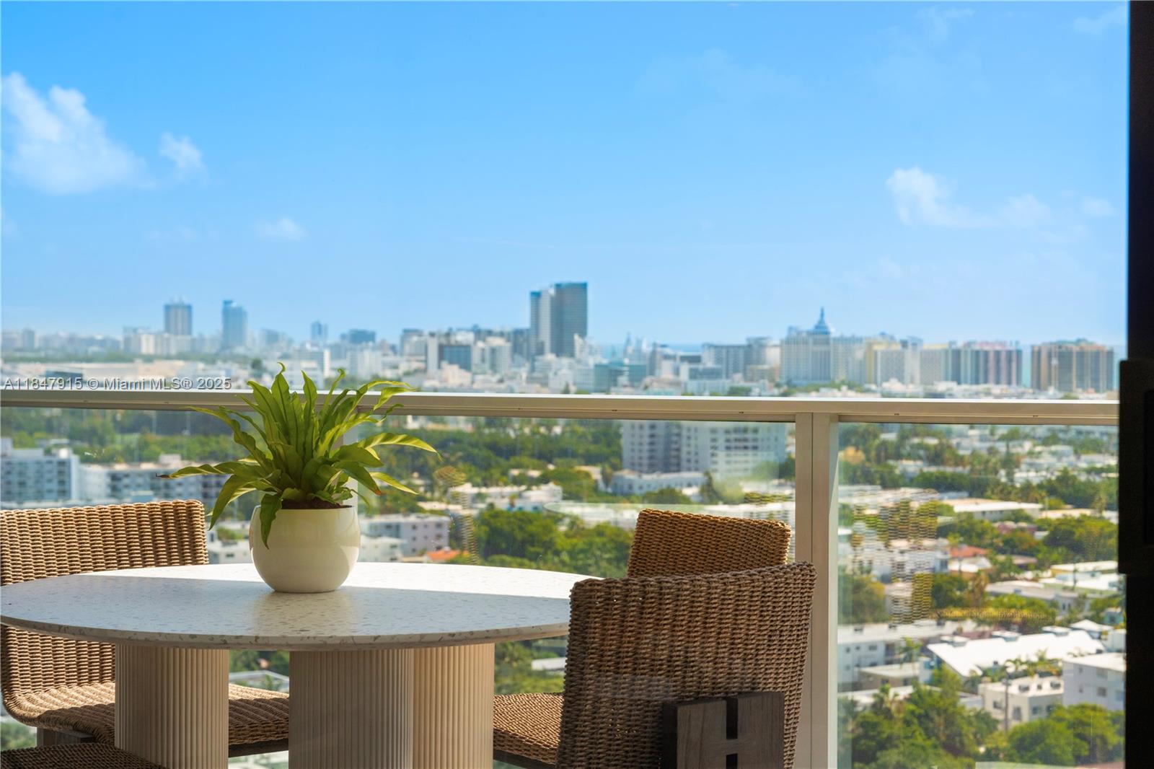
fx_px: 2243
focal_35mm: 70
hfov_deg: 28.8
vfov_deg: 19.4
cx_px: 577
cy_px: 384
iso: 320
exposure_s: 1/640
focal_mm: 70
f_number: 8
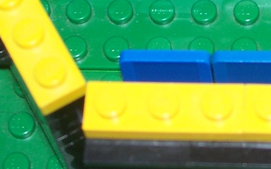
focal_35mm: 187
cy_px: -58
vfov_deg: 6.9
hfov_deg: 11.0
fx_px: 1381
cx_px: 326
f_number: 2.8
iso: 80
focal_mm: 7.8
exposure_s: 1/60
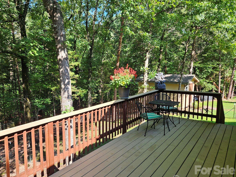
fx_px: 177
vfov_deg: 53.1
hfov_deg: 67.0
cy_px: 91
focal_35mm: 26
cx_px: 103
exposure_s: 1/218
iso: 25
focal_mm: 5.4
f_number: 1.8
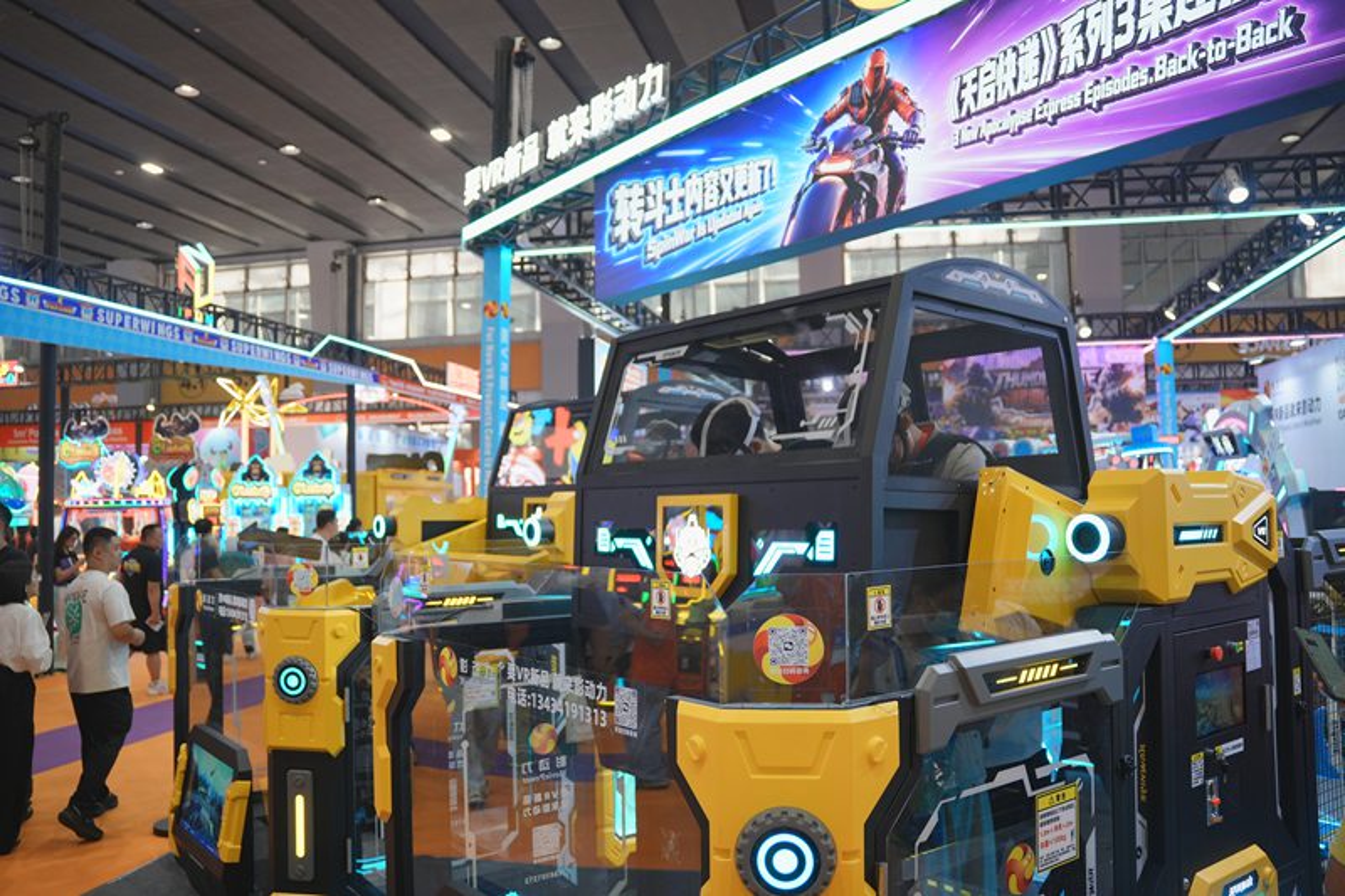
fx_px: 1046
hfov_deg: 65.5
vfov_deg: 46.4
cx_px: 672
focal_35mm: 28
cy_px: 448
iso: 500
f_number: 2.8
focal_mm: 28
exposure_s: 1/250
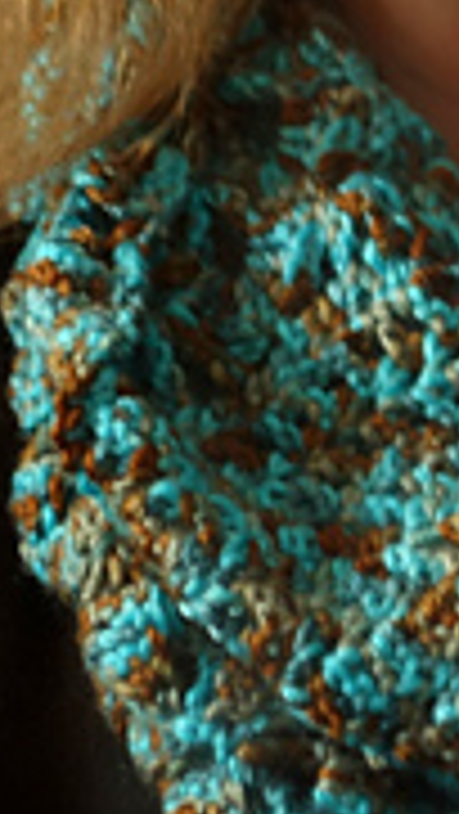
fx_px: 3500
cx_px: 578
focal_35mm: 162
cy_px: -36
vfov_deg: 13.1
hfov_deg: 7.4
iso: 200
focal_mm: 20.64
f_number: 3.5
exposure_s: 1/30
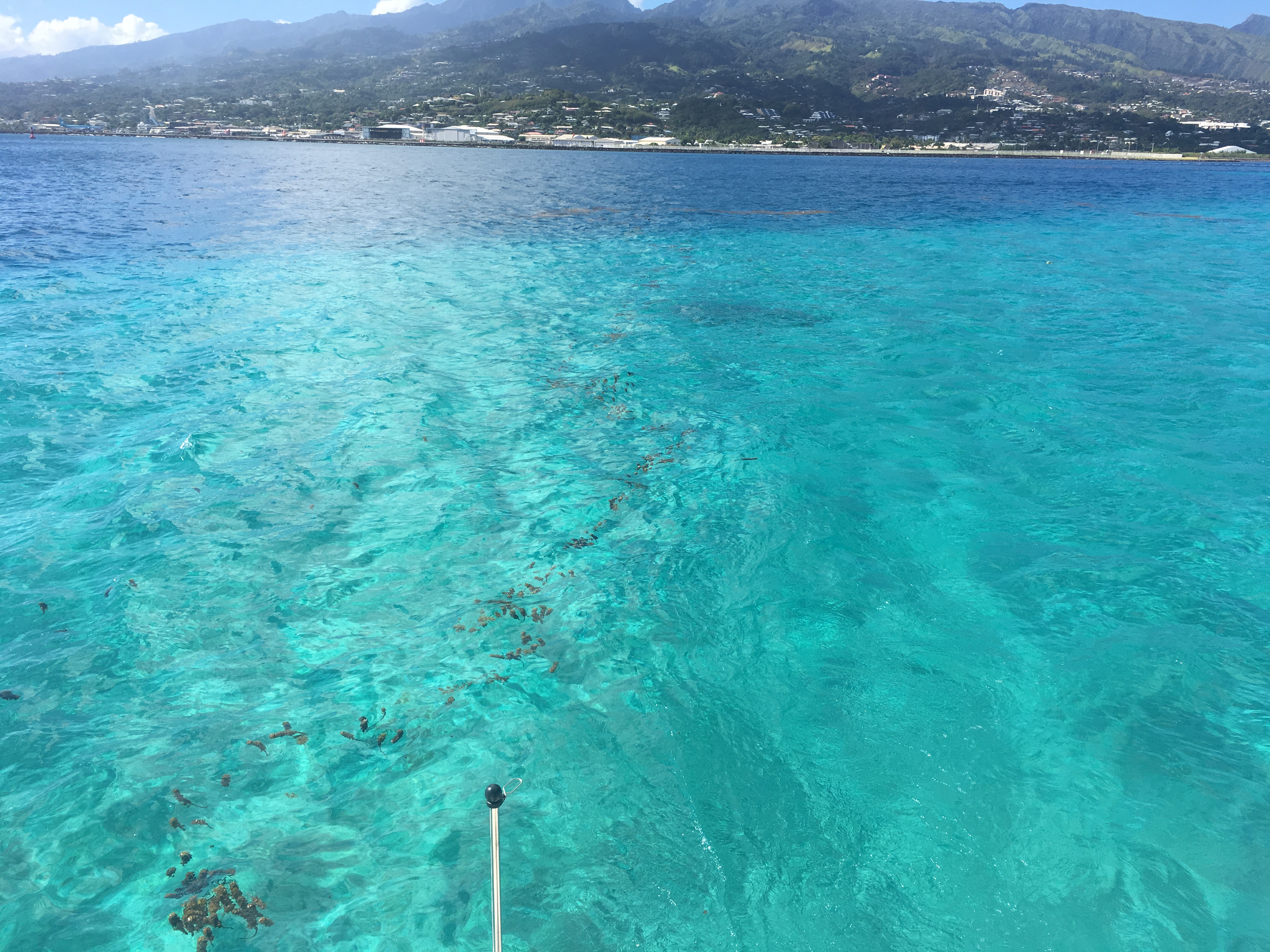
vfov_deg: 48.2
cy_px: 476
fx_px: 1064
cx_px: 635
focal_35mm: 29
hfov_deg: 61.7
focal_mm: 4.15
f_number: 2.2
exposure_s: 1/1832
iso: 25
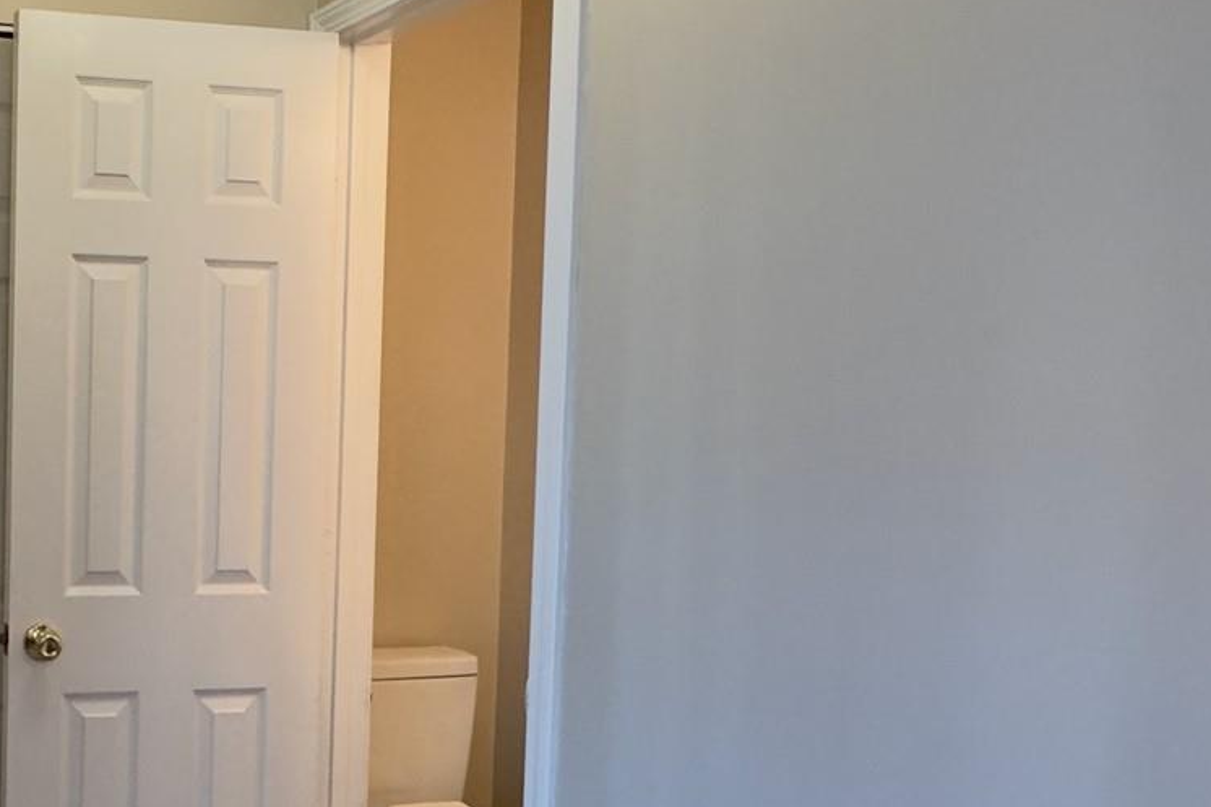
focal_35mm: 40
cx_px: -16
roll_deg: -1.2
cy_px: 474
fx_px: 1345
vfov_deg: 33.3
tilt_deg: -3.1
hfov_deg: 41.7
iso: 320
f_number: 2.2
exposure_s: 1/60
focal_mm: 2.22
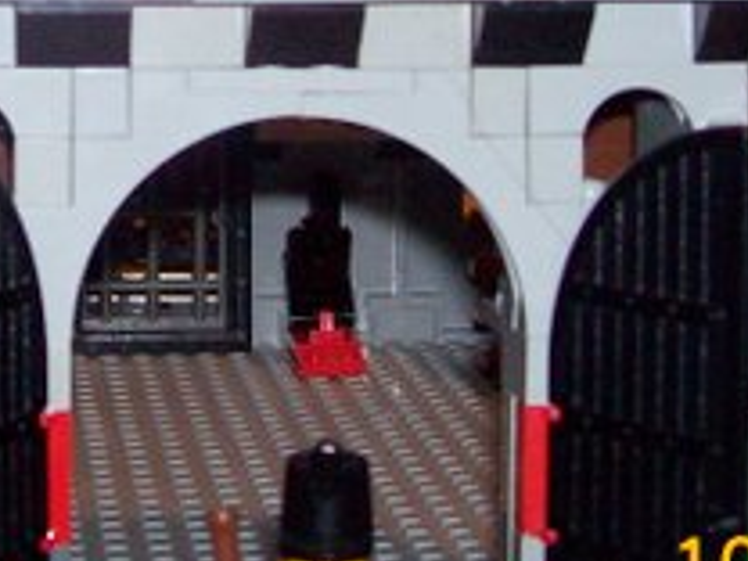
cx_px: 54
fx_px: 2528
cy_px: -113
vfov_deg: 12.4
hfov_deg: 16.6
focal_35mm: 117
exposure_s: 1/64
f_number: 2.7
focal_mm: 6
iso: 140
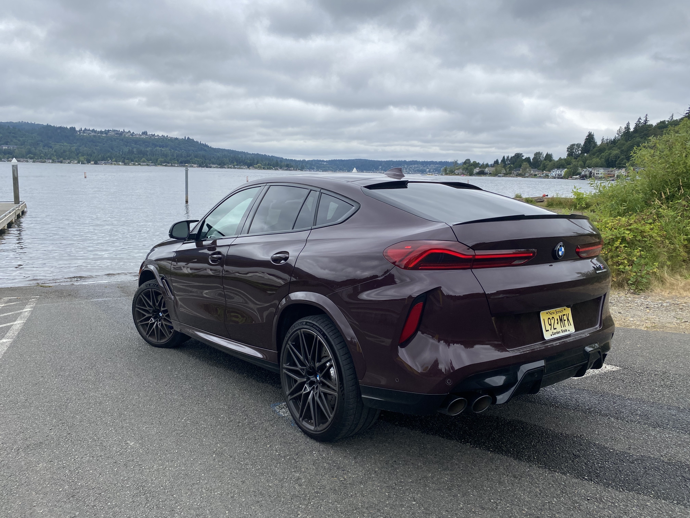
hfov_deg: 67.3
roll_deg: -1.5
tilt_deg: -9.6
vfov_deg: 53.1
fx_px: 518
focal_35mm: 26
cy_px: 259
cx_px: 345
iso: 32
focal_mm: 4.25
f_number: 1.8
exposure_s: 1/1316
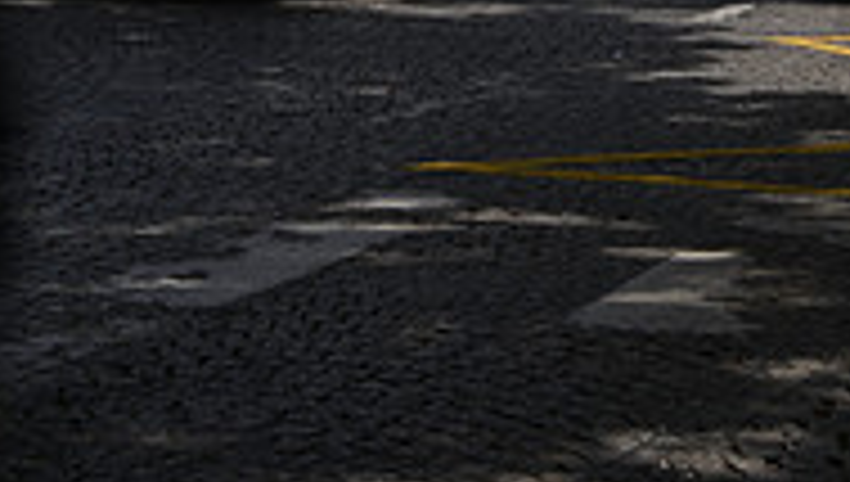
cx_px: 679
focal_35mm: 154
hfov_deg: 13.9
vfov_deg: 7.7
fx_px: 3476
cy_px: -367
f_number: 32
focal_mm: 48
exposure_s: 1/20
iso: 64
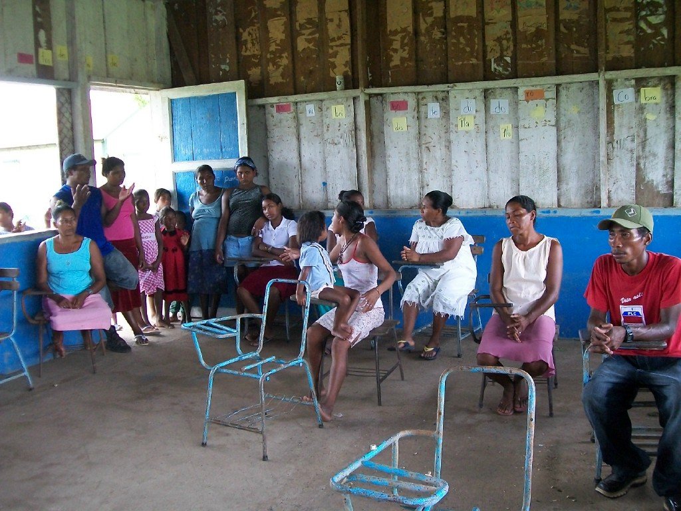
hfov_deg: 51.4
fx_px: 708
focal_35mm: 36
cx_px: 340
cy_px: 256
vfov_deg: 39.7
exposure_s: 1/80
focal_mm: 6
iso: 200
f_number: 2.7
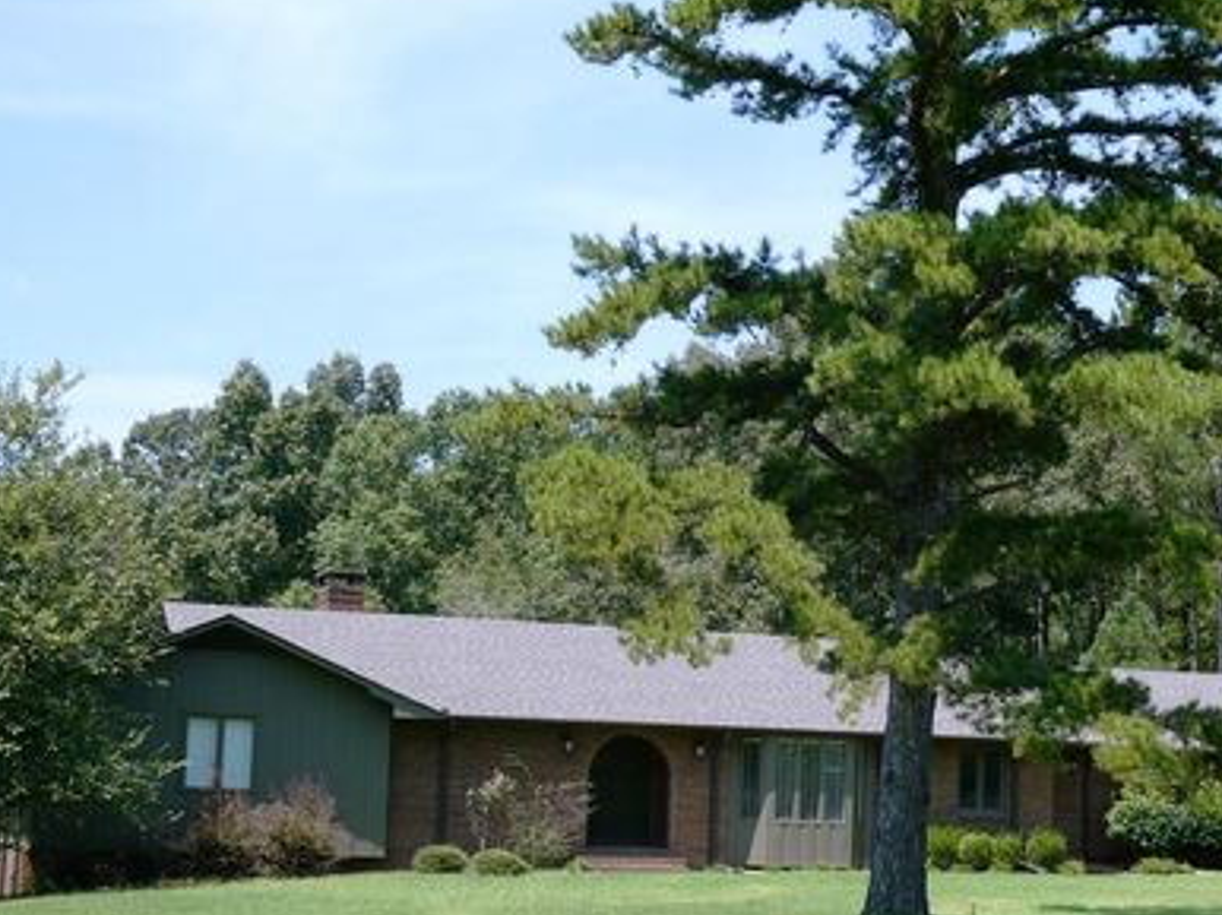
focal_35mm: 70
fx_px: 2470
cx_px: 750
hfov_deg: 27.7
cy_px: 571
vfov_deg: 20.9
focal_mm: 9.6
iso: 80
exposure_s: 1/400
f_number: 4.1
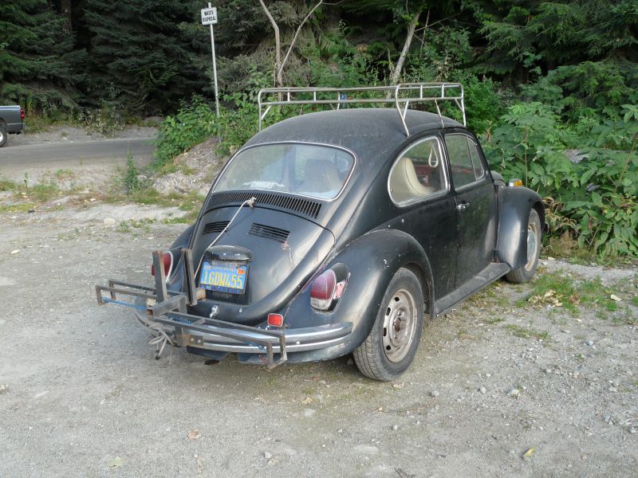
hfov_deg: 47.9
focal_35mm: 39
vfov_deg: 36.8
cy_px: 239
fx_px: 719
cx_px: 319
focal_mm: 6.4
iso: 100
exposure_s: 1/80
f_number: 2.8
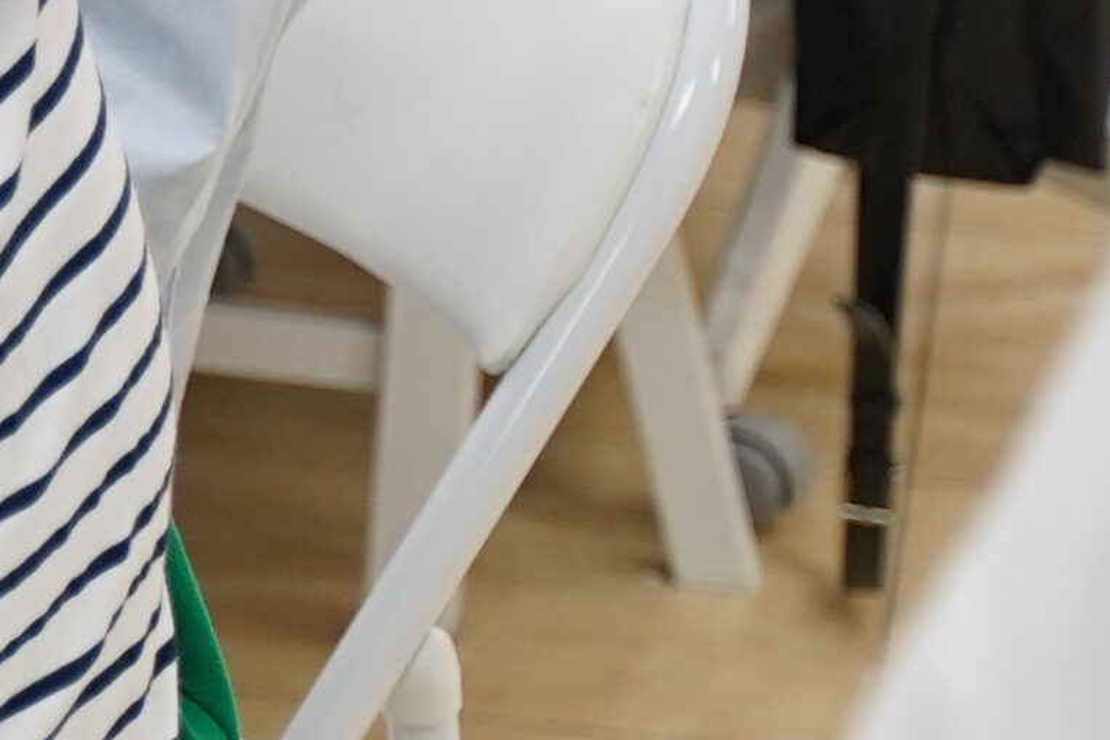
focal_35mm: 369
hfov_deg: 5.1
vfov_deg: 3.7
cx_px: -2790
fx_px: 11374
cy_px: -330
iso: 640
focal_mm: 47
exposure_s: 1/160
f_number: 2.8
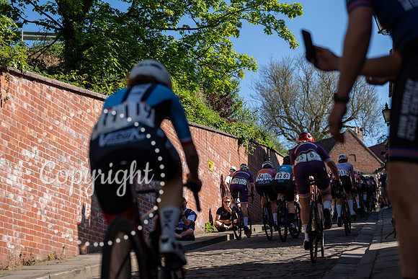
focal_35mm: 70
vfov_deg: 19.5
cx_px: 209
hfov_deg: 28.8
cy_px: 140
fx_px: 813
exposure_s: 1/1000
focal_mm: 70
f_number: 3.5
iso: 100
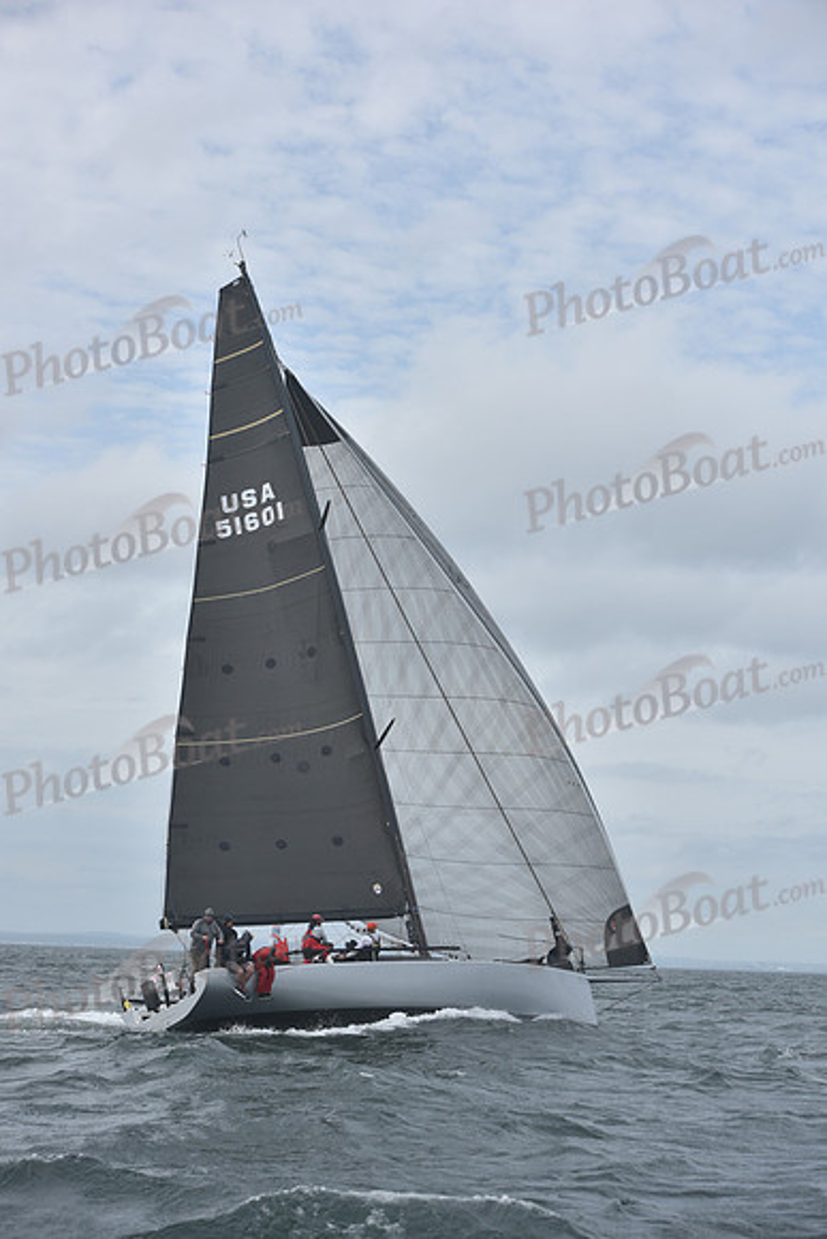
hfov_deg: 19.5
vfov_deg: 28.8
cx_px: 414
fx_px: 2410
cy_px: 620
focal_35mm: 70
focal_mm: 70
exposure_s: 1/1250
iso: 200
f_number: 5.6
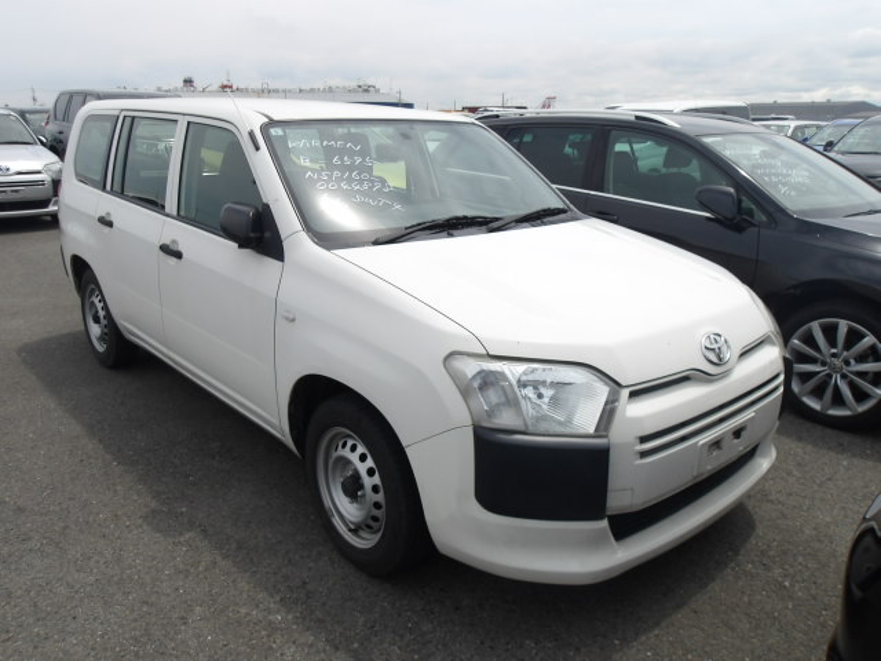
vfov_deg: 51.4
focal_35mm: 27
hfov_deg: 65.3
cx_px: 440
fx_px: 687
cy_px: 330
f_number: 10.4
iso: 100
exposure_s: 1/141
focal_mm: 4.9
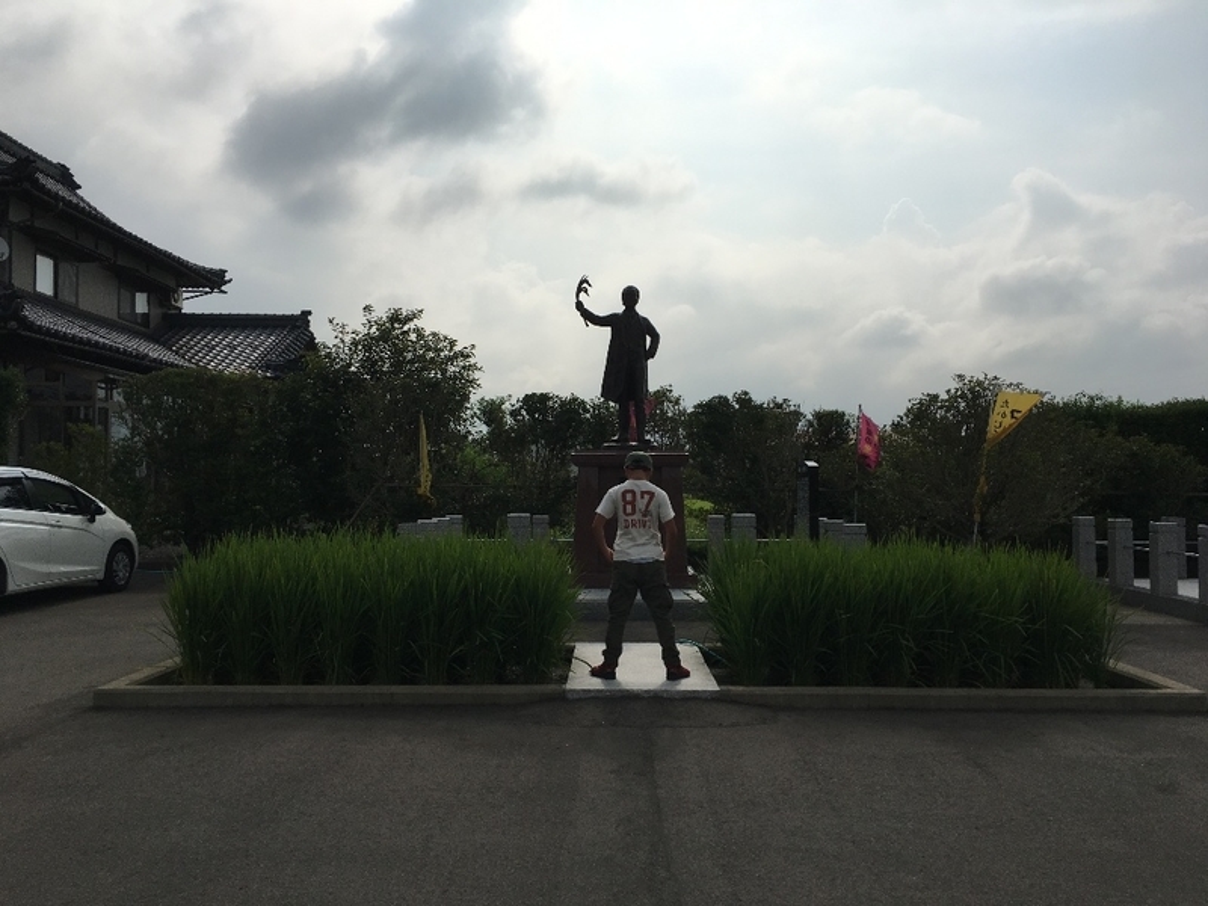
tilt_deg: +1.5
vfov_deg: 48.2
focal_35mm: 29
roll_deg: -0.2
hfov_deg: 61.7
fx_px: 1012
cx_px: 604
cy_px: 453
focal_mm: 4.15
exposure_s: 1/5917
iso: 25
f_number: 2.2
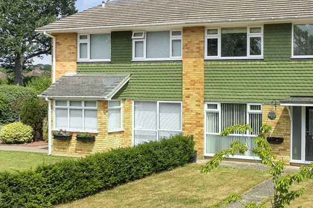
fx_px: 469
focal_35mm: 54
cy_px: 92
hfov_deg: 35.6
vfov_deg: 25.0
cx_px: 255
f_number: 10
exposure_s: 1/50
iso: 100
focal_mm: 20
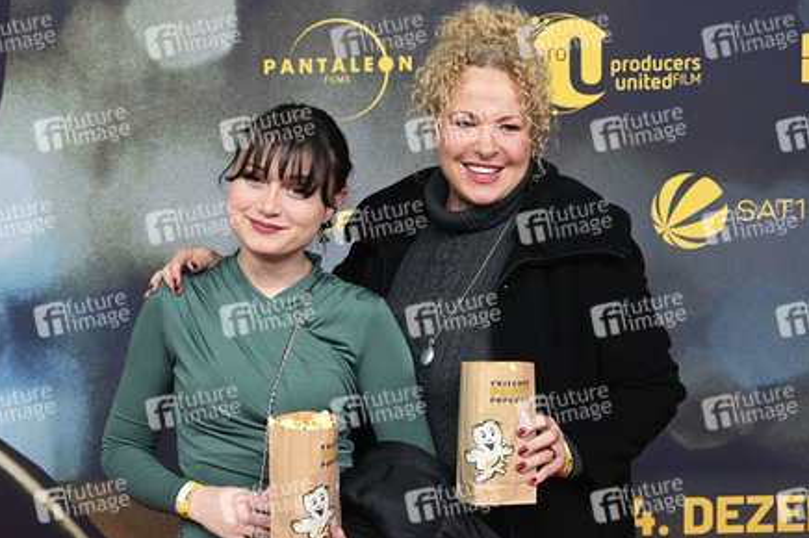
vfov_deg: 21.9
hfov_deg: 32.4
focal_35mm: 62
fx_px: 1392
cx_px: 404
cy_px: 269
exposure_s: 1/160
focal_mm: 60
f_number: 6
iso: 800
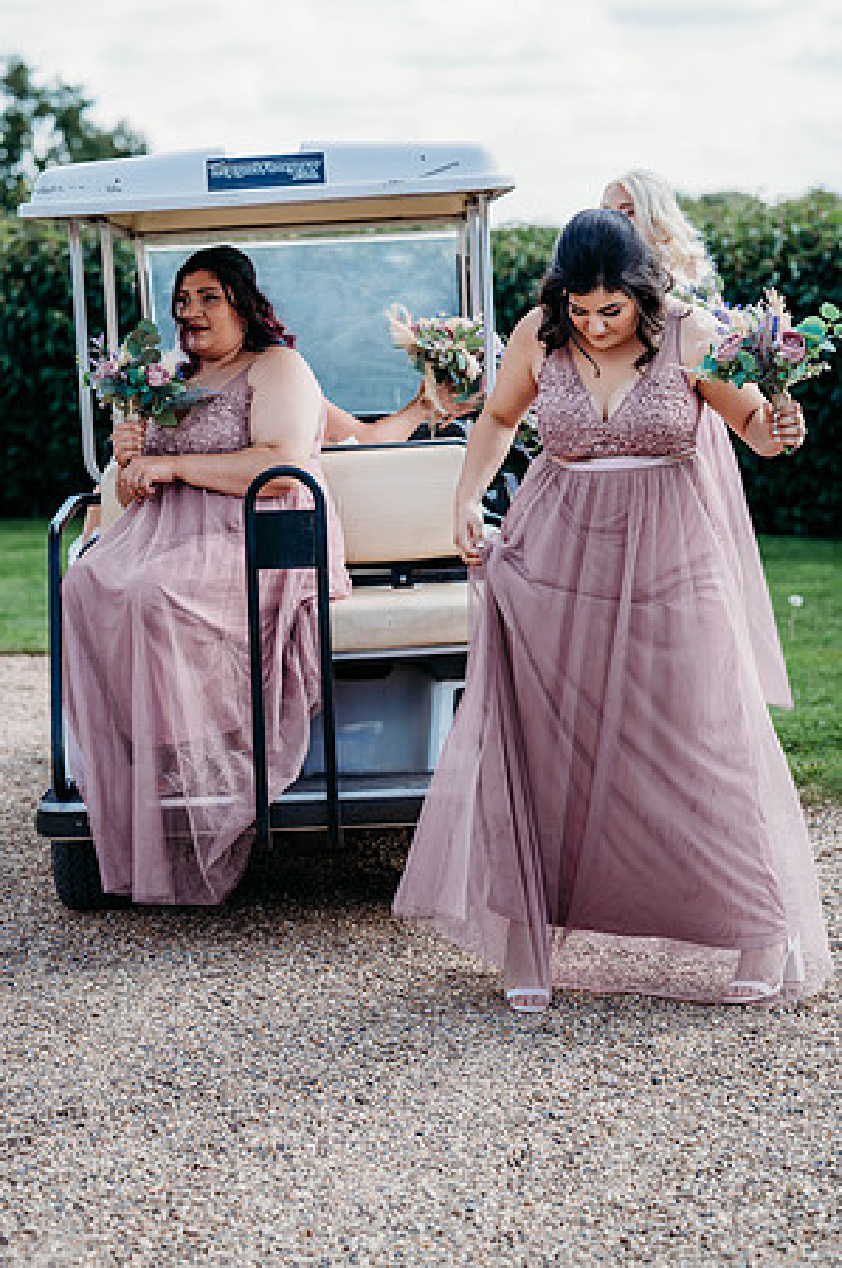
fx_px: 2989
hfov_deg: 16.0
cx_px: 421
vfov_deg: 23.9
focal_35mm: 85
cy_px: 634
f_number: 3.5
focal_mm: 85
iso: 100
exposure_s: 1/640
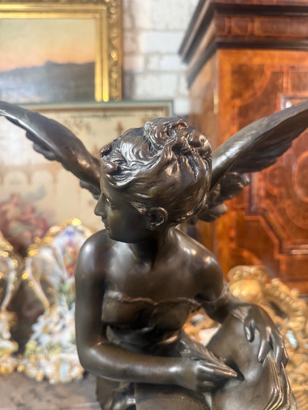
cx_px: 154
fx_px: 285
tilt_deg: -5.0
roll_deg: +1.1
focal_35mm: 24
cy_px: 205
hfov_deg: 56.8
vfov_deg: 71.6
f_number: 1.78
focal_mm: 6.76
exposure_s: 1/50
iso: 400
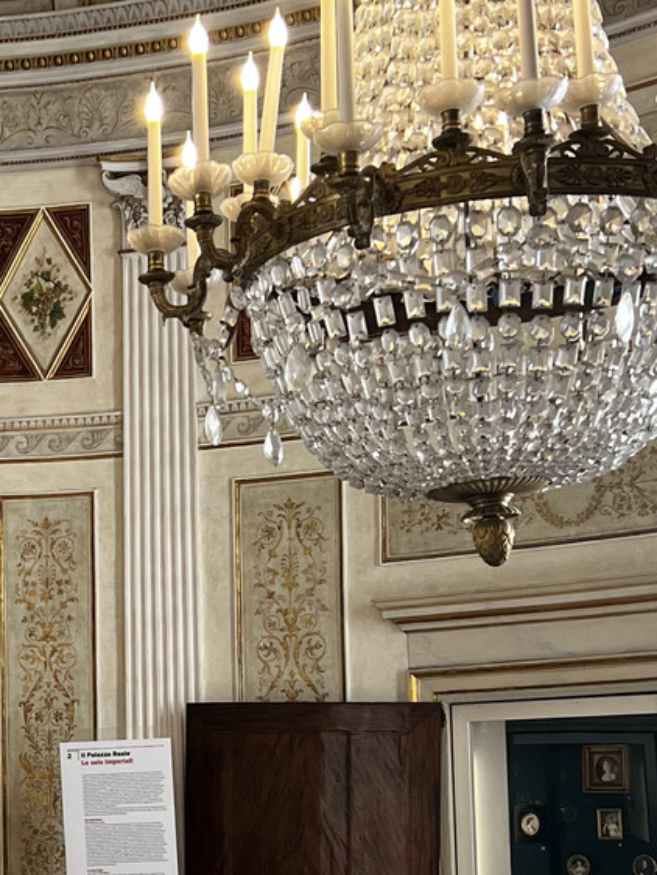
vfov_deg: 25.9
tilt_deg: +4.8
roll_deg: +0.3
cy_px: 698
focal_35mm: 74
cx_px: -65
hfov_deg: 19.1
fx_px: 1871
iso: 125
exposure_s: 1/100
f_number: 1.5
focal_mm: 5.7
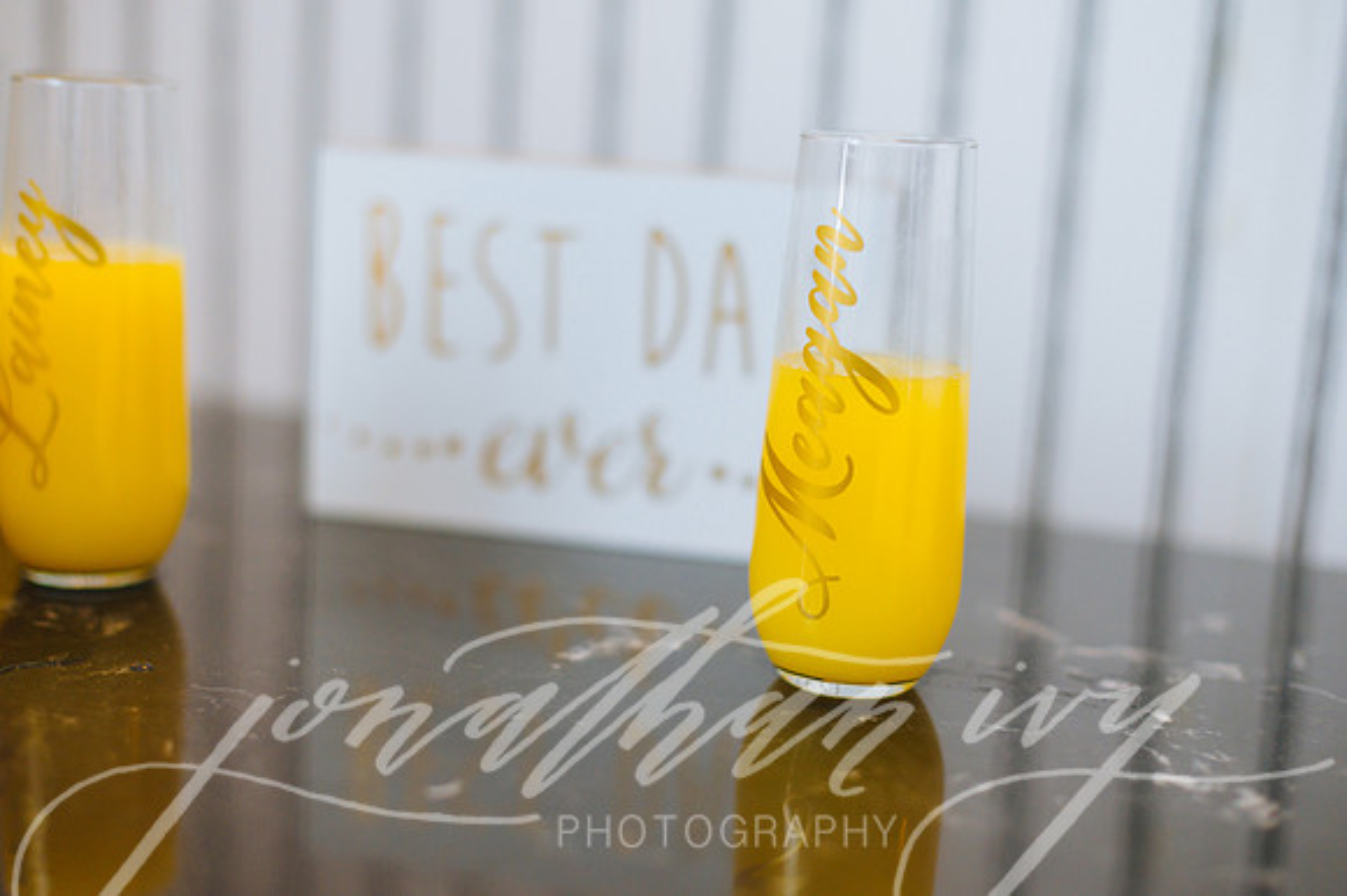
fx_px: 1870
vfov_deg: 27.0
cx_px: 674
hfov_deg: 39.6
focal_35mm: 50
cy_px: 448
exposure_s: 1/250
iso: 1000
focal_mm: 50
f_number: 2
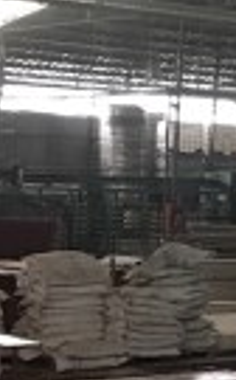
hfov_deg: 7.8
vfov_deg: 14.8
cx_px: 761
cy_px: 99
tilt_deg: +4.3
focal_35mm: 141
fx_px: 1456
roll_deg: -1.5
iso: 100
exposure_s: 1/14
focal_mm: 3.99
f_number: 1.8
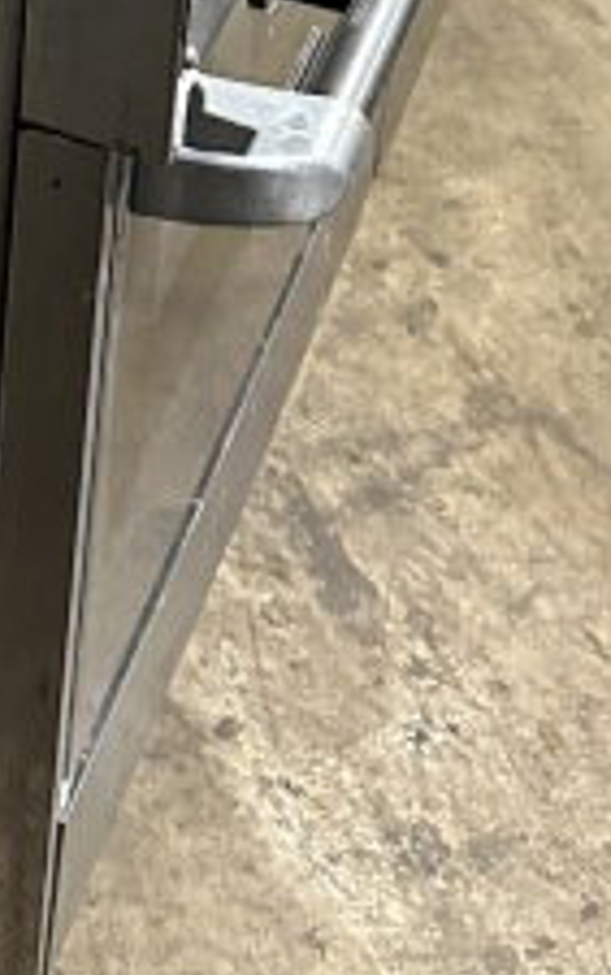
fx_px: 2446
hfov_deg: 13.6
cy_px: -466
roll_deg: -4.2
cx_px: -212
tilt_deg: -20.9
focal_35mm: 92
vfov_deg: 19.7
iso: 800
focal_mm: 6.86
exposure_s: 1/60
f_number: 1.78
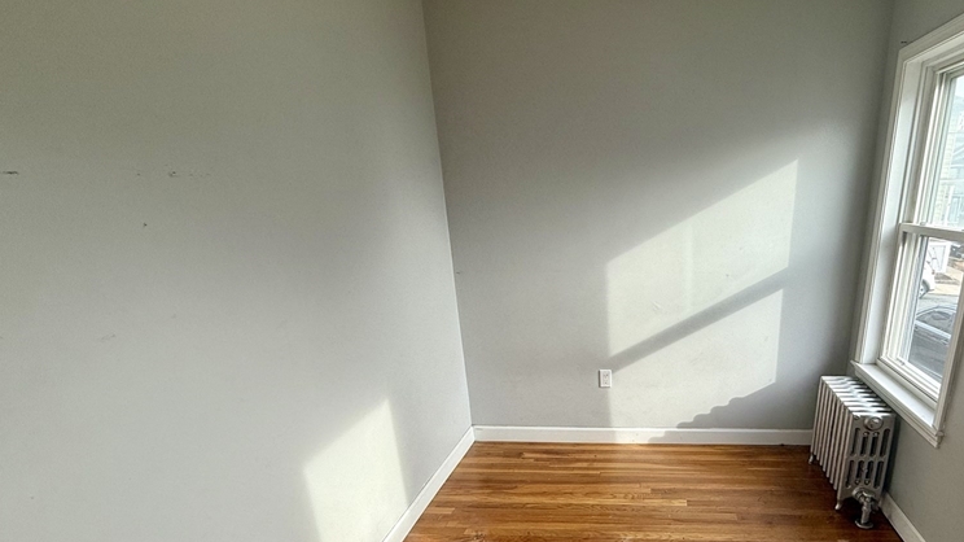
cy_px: 383
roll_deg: +0.3
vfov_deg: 52.0
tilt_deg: -19.5
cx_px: 640
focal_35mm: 21
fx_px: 537
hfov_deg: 81.1
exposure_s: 1/224
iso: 50
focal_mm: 2.22
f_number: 2.2
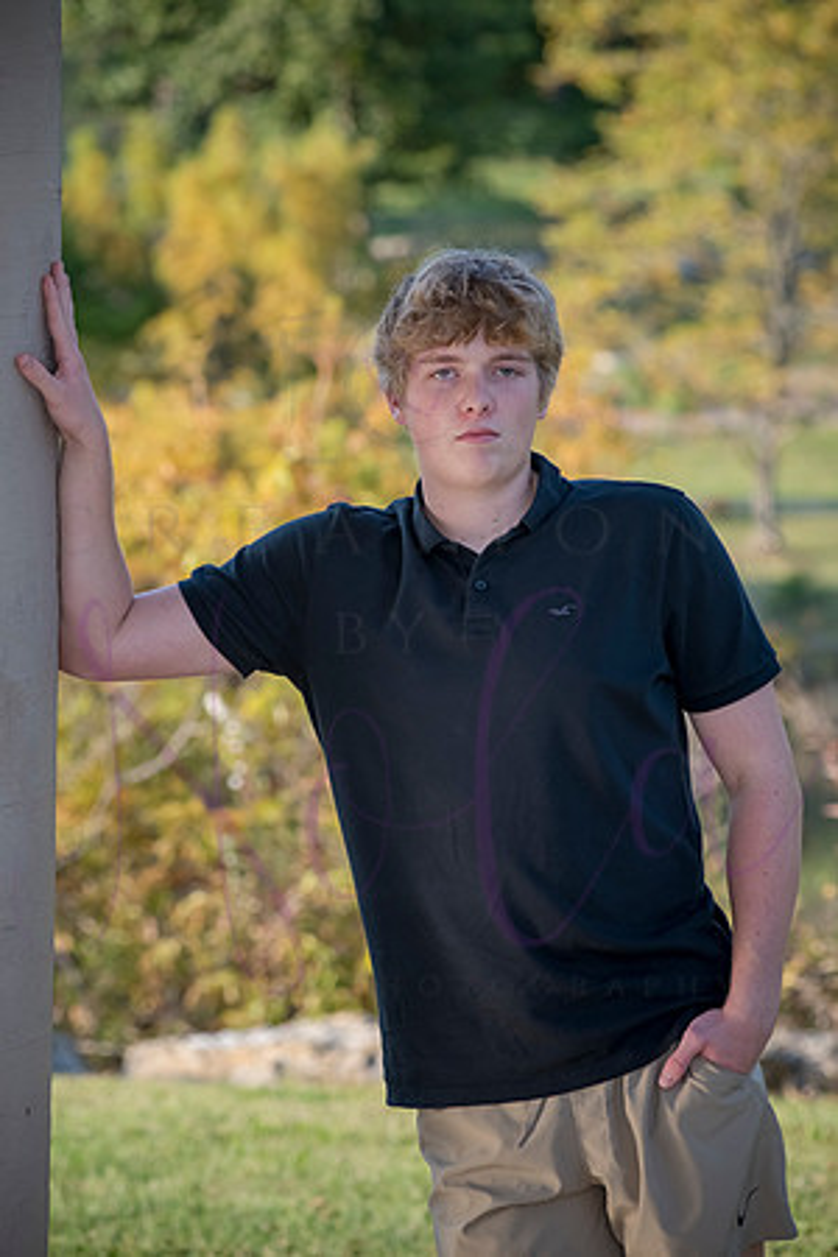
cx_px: 419
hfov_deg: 11.0
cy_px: 628
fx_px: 4364
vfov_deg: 16.4
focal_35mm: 125
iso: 800
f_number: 5.6
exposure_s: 1/640
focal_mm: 125
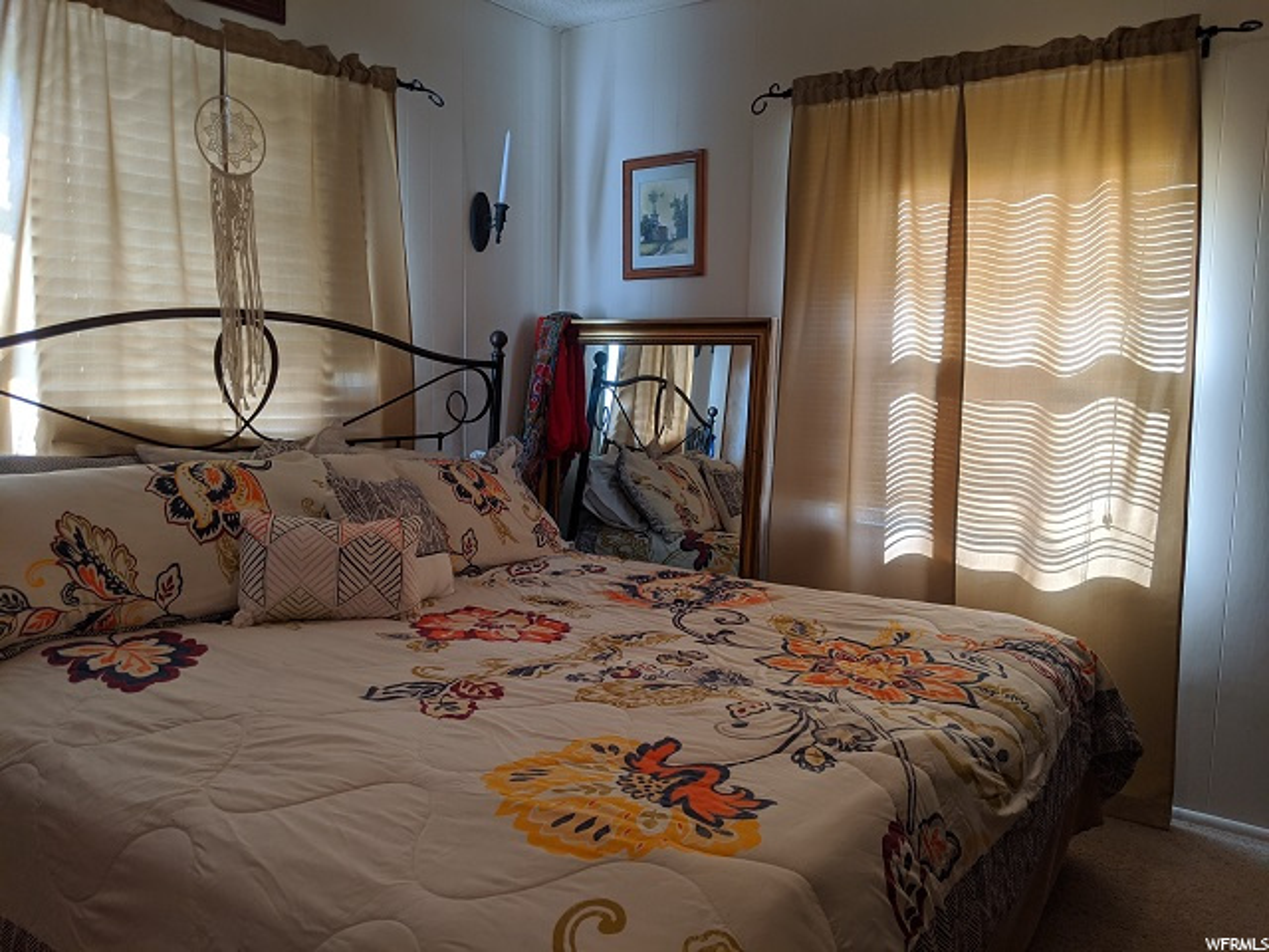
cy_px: 476
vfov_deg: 51.4
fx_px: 990
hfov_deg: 65.3
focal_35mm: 27
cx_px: 634
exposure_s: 1/120
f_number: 1.8
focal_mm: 4.44
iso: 53
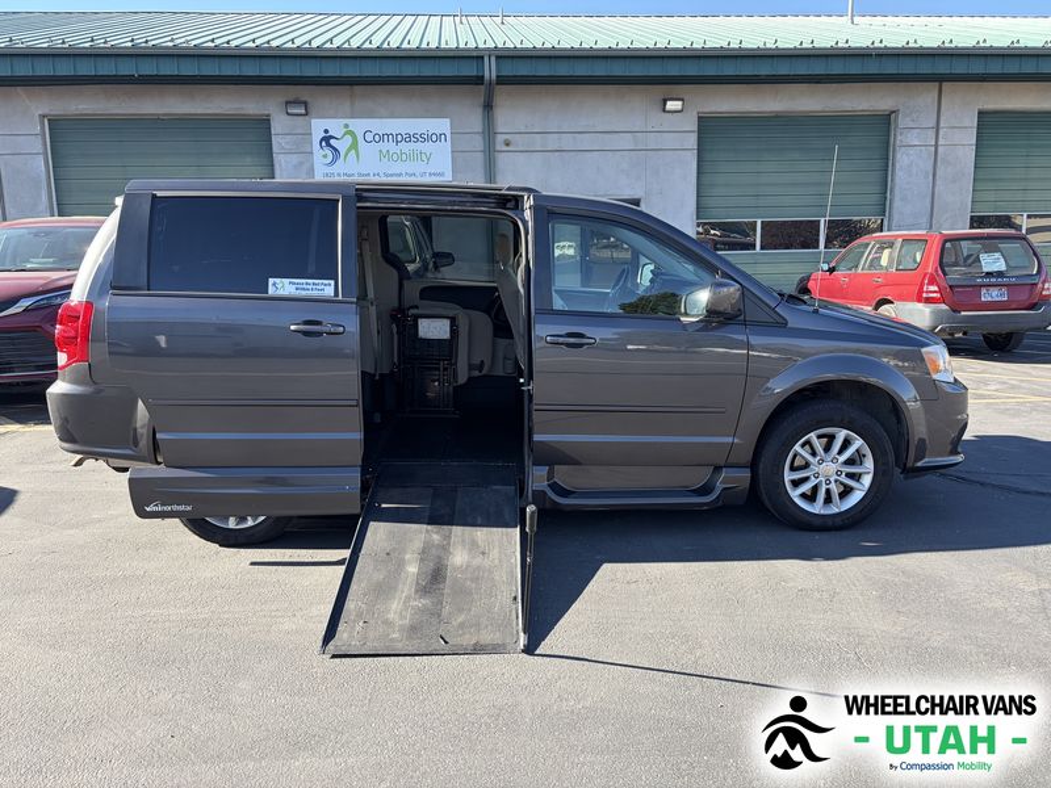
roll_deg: +1.2
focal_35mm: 26
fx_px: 789
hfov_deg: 67.3
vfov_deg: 53.1
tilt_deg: -9.3
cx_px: 526
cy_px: 394
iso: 50
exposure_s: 1/468
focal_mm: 5.96
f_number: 1.6
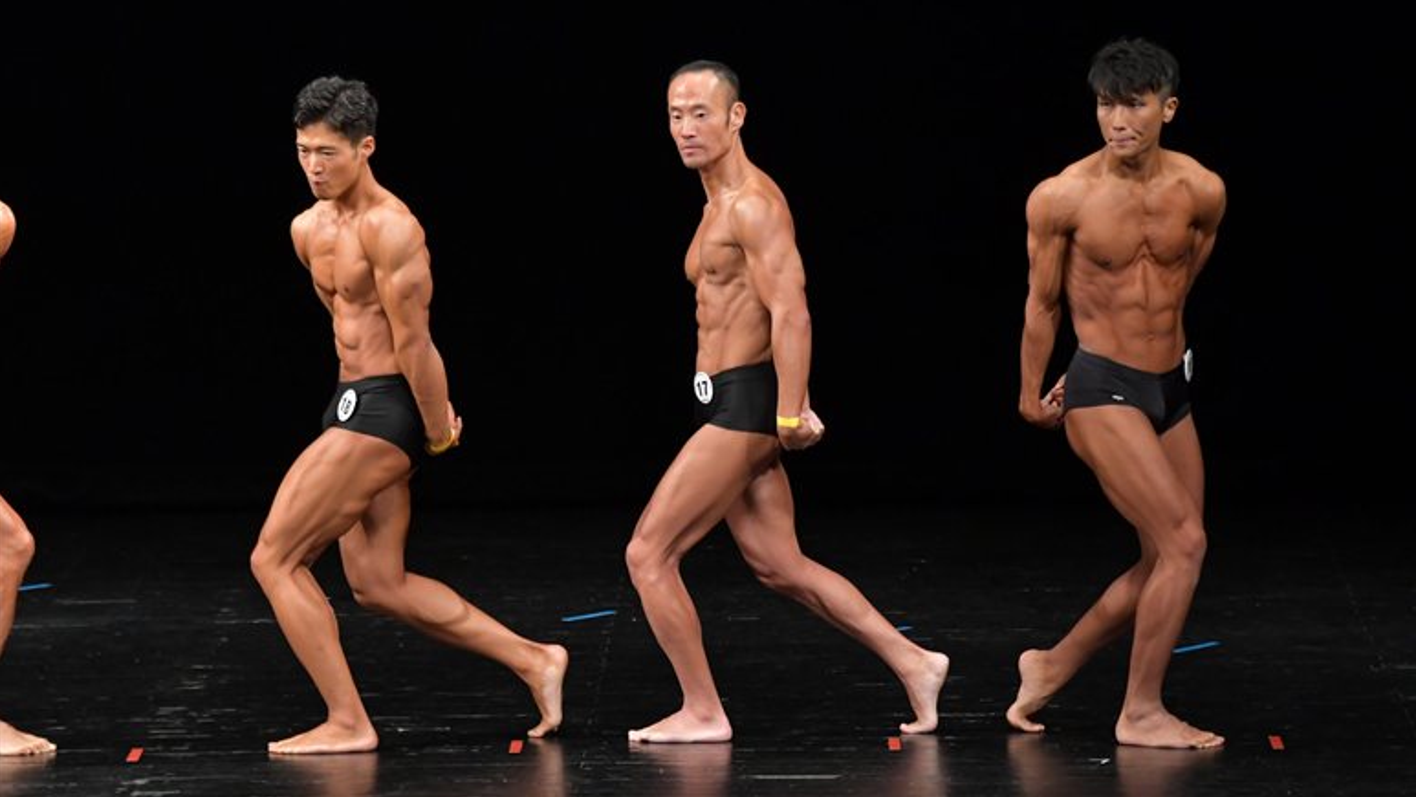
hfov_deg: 8.6
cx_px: 708
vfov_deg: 4.8
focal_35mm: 252
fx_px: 9463
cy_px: 376
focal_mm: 160
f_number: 5.6
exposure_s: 1/400
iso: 3200
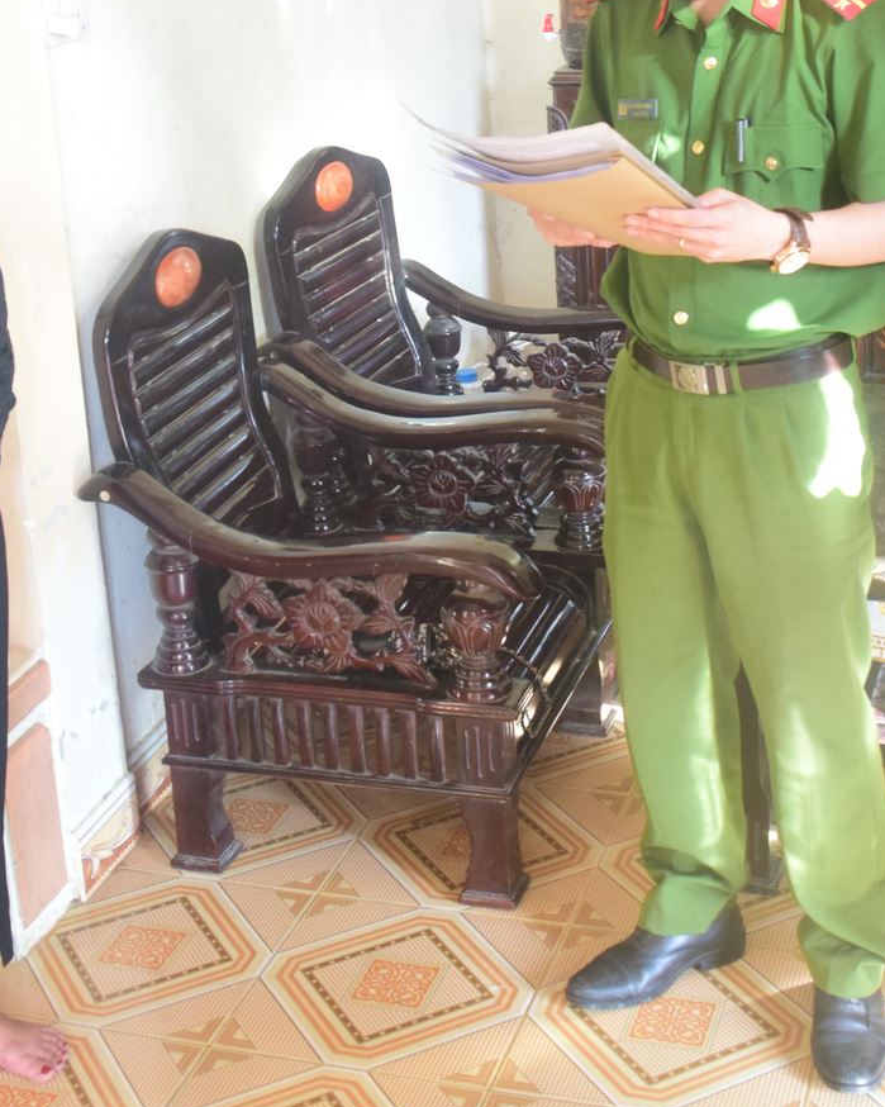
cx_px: 405
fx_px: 1899
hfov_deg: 26.2
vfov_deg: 32.1
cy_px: 326
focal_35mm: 58
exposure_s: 1/100
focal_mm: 18
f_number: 4.5
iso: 1000
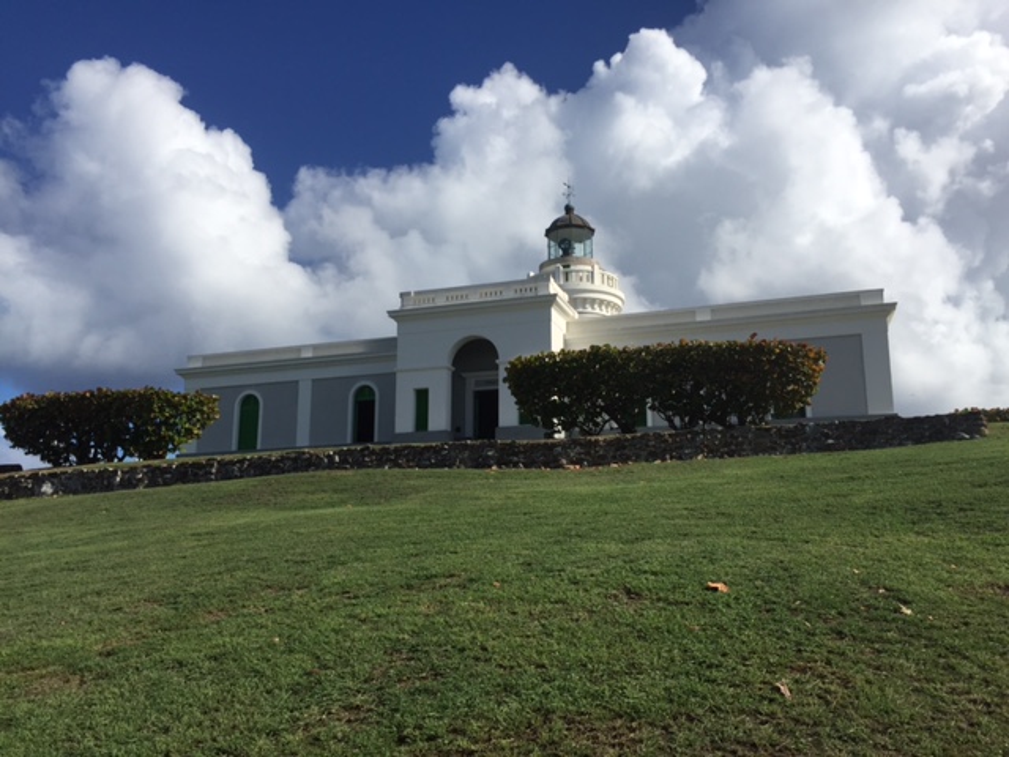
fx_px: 845
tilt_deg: +11.8
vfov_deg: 48.2
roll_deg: -0.3
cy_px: 378
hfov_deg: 61.7
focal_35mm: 29
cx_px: 504
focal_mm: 4.15
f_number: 2.2
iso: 32
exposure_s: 1/3968
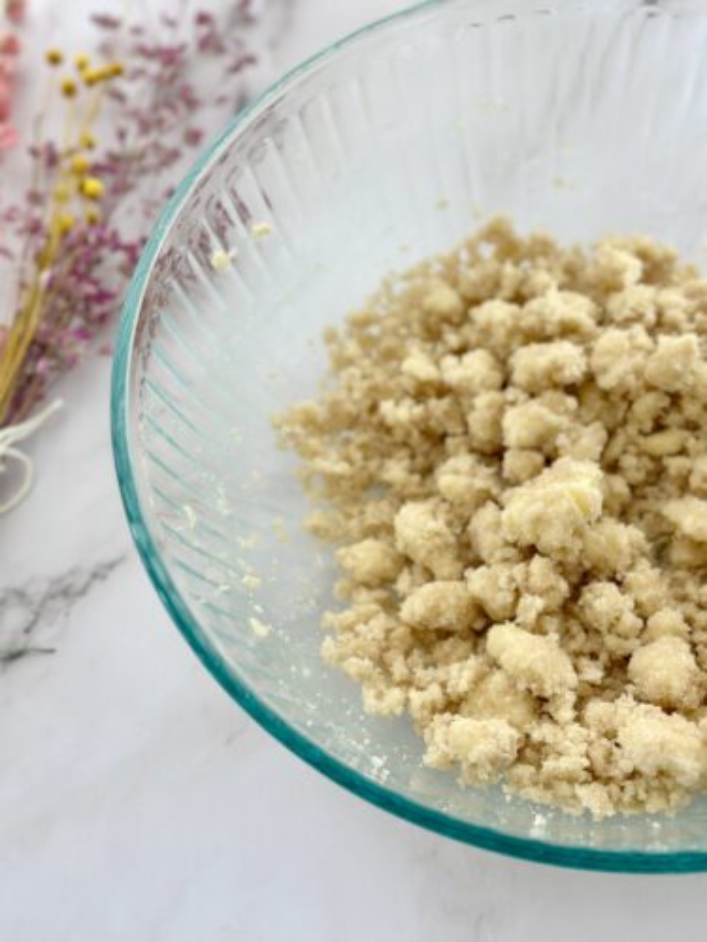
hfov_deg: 30.3
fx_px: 1307
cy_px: 471
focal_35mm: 48
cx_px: 354
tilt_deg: -64.6
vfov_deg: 39.7
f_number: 1.78
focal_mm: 6.86
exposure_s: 1/155
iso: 64
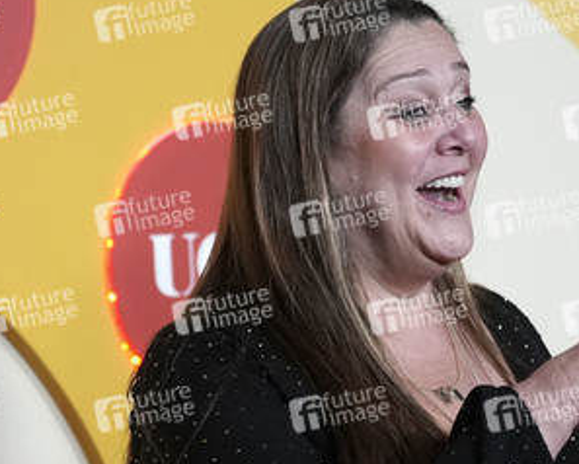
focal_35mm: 257
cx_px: 365
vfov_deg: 6.0
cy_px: 263
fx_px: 4407
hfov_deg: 7.5
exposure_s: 1/400
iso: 10000
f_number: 5.6
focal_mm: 181
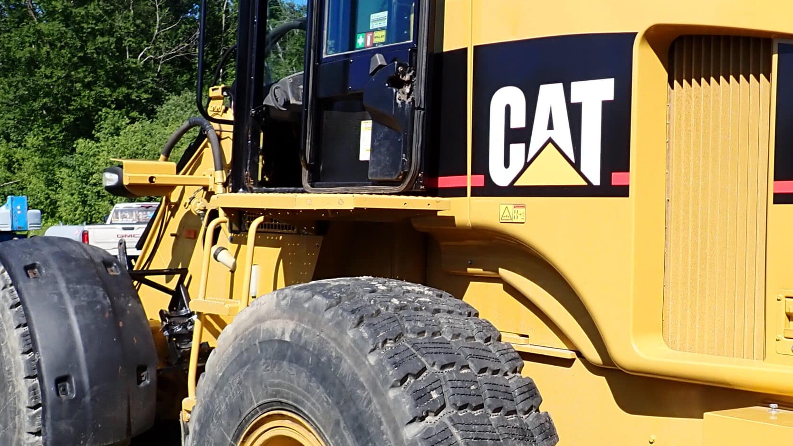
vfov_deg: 25.4
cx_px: 550
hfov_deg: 42.9
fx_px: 988
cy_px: 244
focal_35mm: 47
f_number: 8
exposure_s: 1/200
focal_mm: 4.5
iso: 100
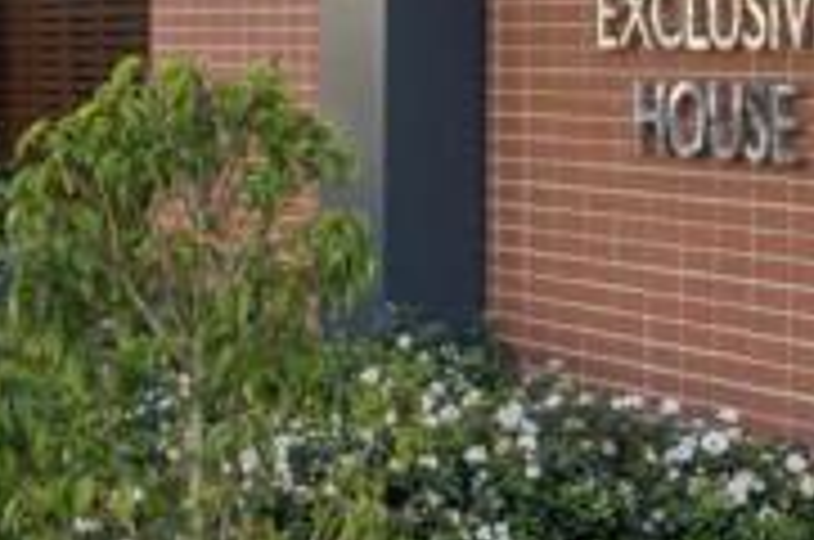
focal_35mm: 127
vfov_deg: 10.7
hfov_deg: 15.0
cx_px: 1217
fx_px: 2867
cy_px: 61
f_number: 8
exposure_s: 1/500
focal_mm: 35
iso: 320
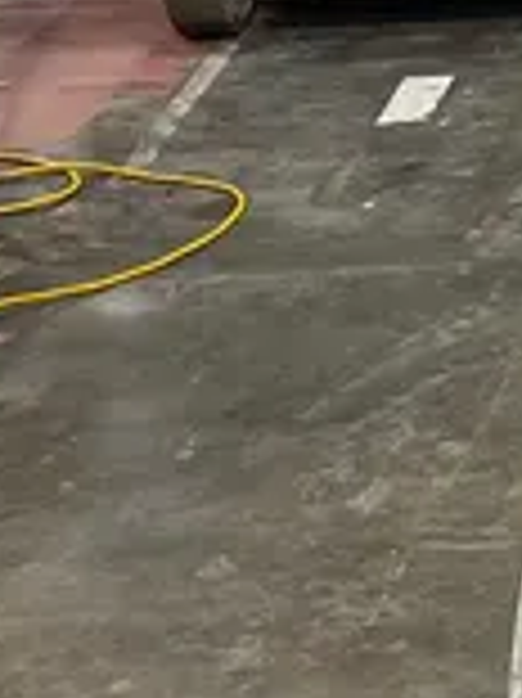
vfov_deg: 15.7
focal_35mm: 123
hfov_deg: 10.5
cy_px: -20
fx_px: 2476
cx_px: 1206
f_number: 1.6
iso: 125
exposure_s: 1/55
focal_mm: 5.1
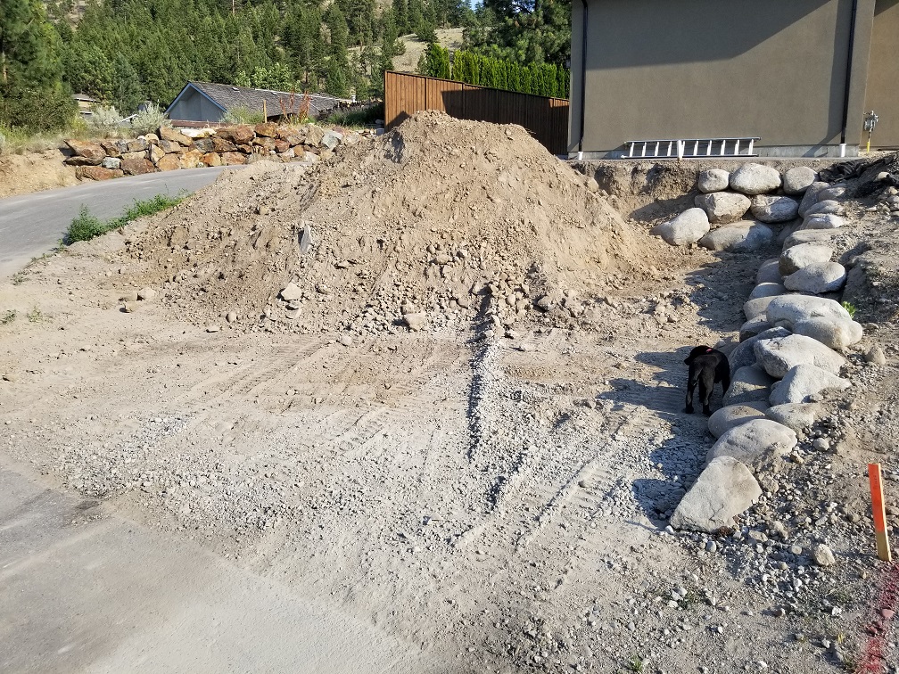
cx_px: 450
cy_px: 337
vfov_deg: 53.1
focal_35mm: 26
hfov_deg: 67.3
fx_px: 675
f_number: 1.7
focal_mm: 4.25
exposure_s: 1/1688
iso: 50
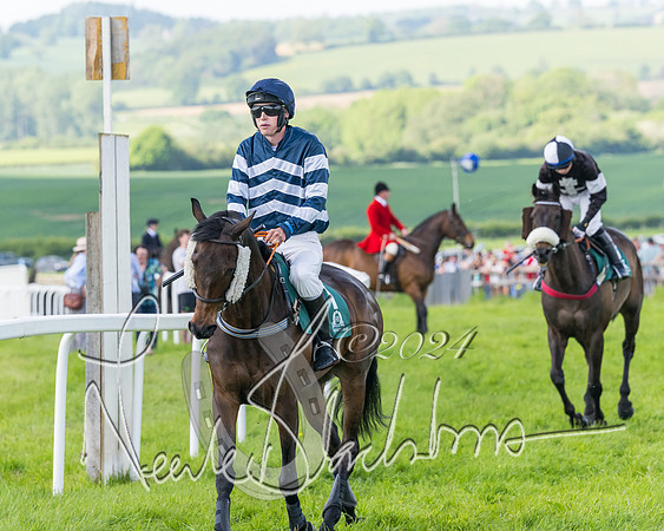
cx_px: 265
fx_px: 5467
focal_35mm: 278
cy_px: 266
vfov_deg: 5.6
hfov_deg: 6.9
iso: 400
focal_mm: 165
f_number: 5
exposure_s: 1/1000
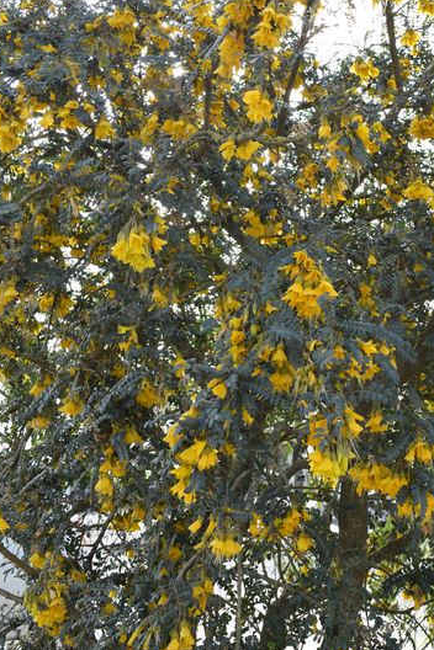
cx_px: 425
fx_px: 904
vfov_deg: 39.6
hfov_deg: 25.7
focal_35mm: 50
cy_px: 324
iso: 280
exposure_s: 1/250
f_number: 8
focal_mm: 22
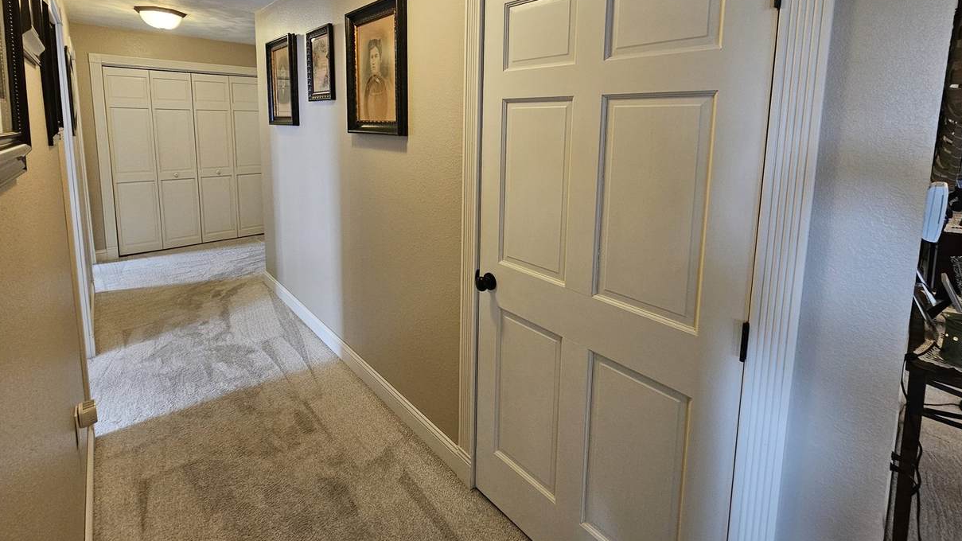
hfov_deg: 103.0
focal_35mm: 15
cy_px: 166
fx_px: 383
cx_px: 477
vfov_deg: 67.9
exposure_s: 1/60
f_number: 2.2
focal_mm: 2.2
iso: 320
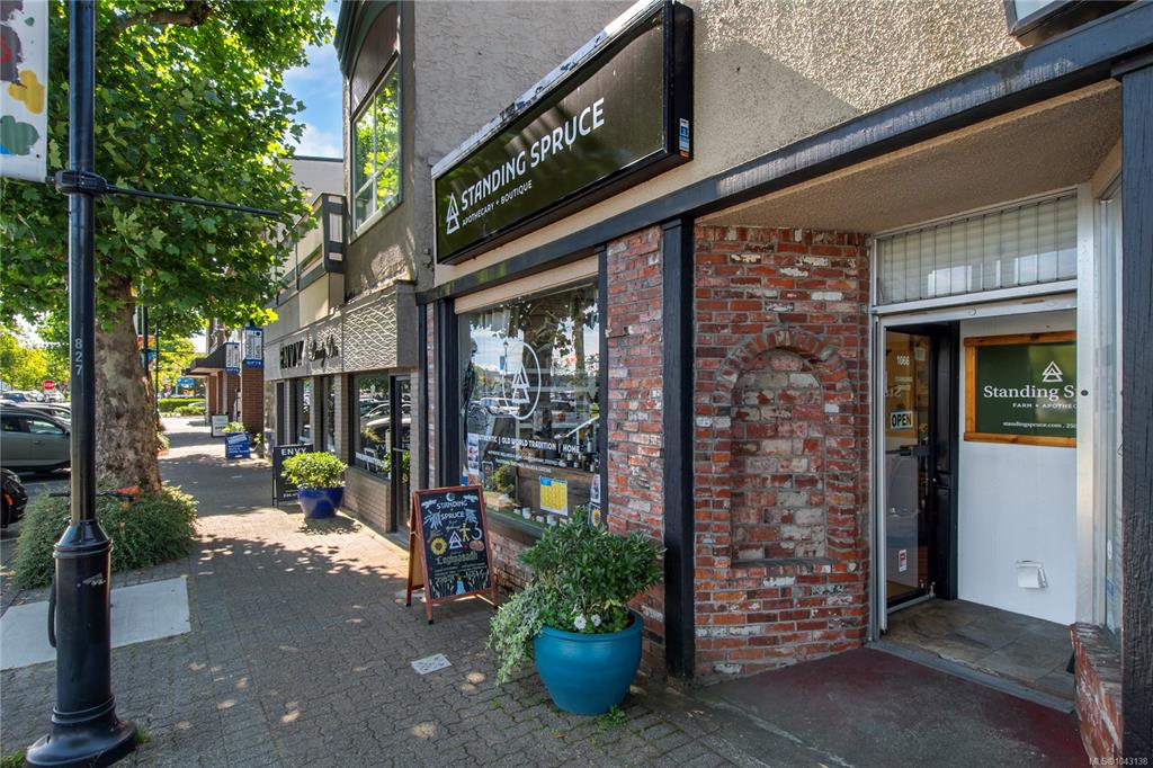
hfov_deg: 90.0
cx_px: 576
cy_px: 384
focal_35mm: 18
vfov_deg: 67.3
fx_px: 576
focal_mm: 12
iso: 320
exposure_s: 1/80
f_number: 13
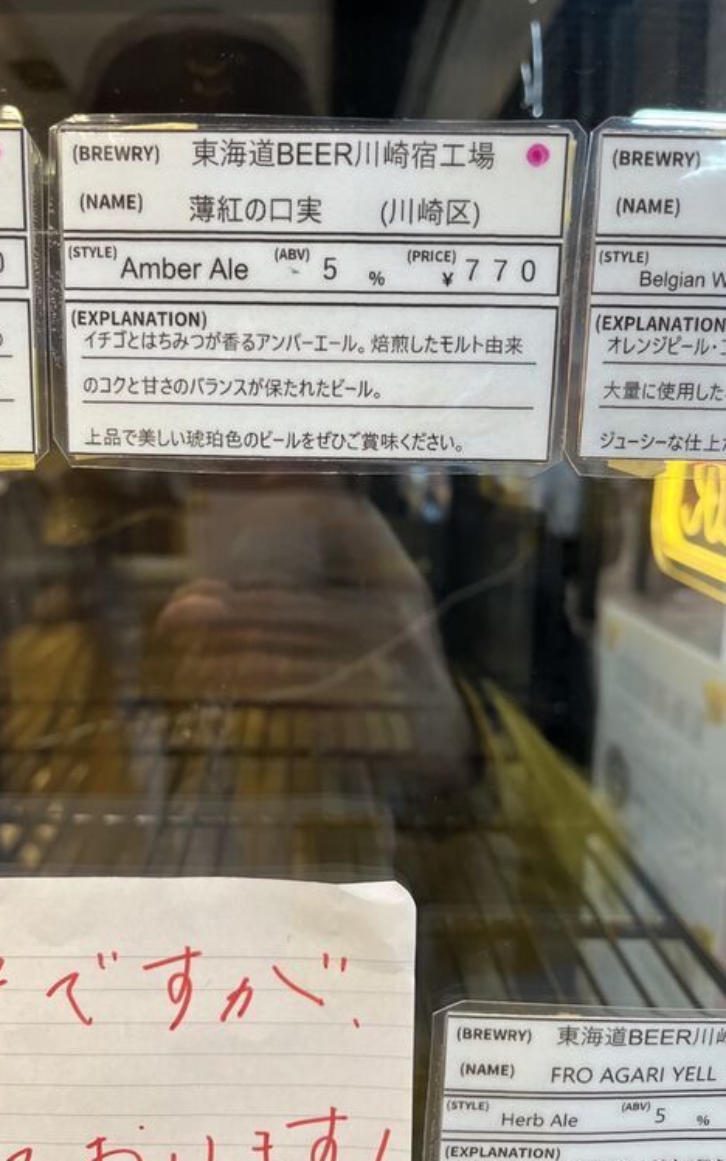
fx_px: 886
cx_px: 299
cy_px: 579
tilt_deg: -9.5
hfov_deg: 44.4
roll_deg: -1.0
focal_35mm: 28
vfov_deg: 66.5
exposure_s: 1/100
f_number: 1.6
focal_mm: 5.1
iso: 125
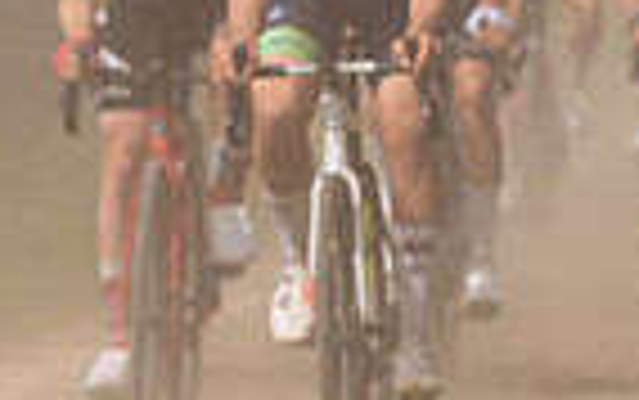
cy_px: -158
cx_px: -108
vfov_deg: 1.7
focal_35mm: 771
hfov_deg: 2.7
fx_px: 13437
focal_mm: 139
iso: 125
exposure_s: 1/1000
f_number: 5
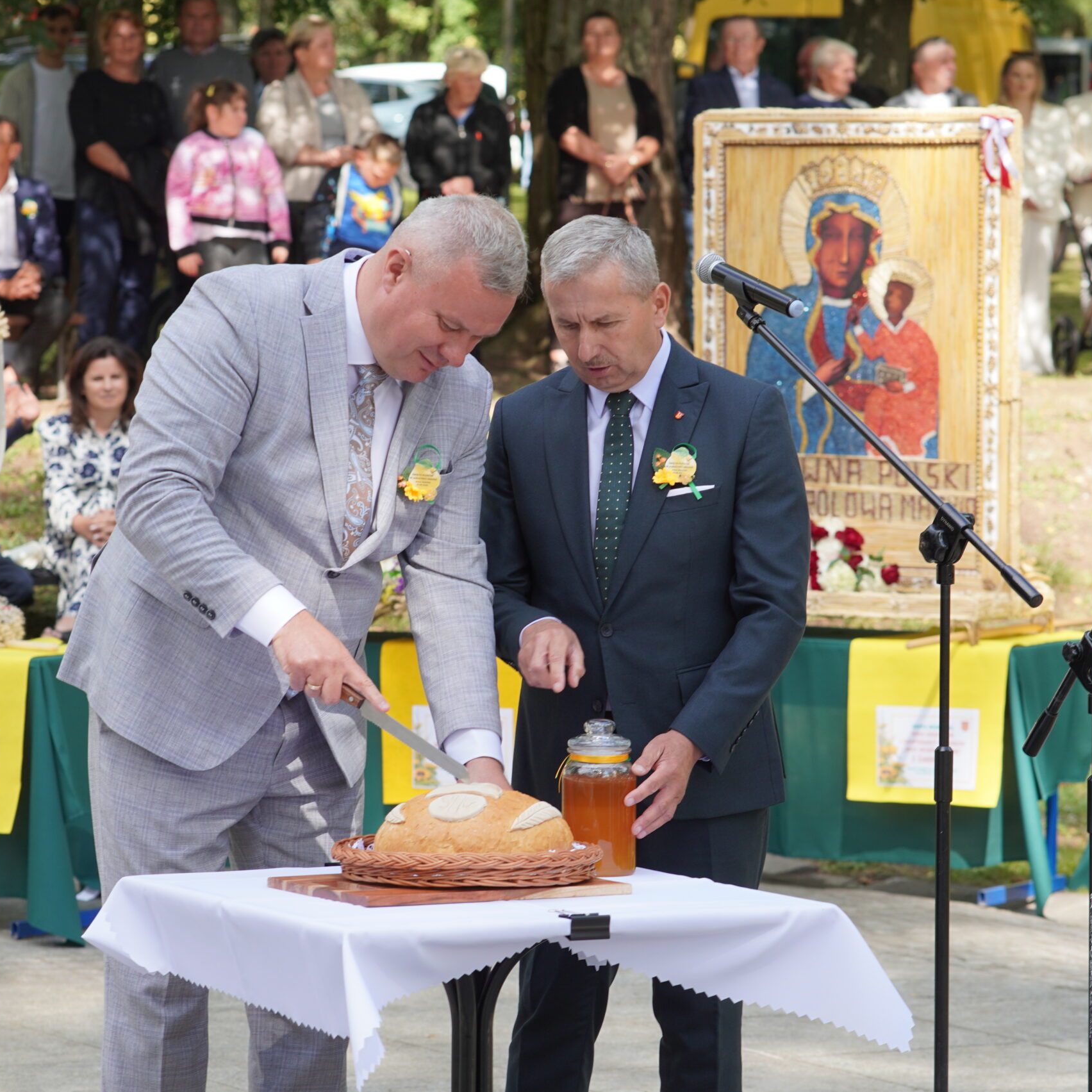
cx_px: 493
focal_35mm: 144
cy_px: 546
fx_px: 5127
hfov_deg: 12.2
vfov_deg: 12.2
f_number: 4
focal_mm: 75
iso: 100
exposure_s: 1/250
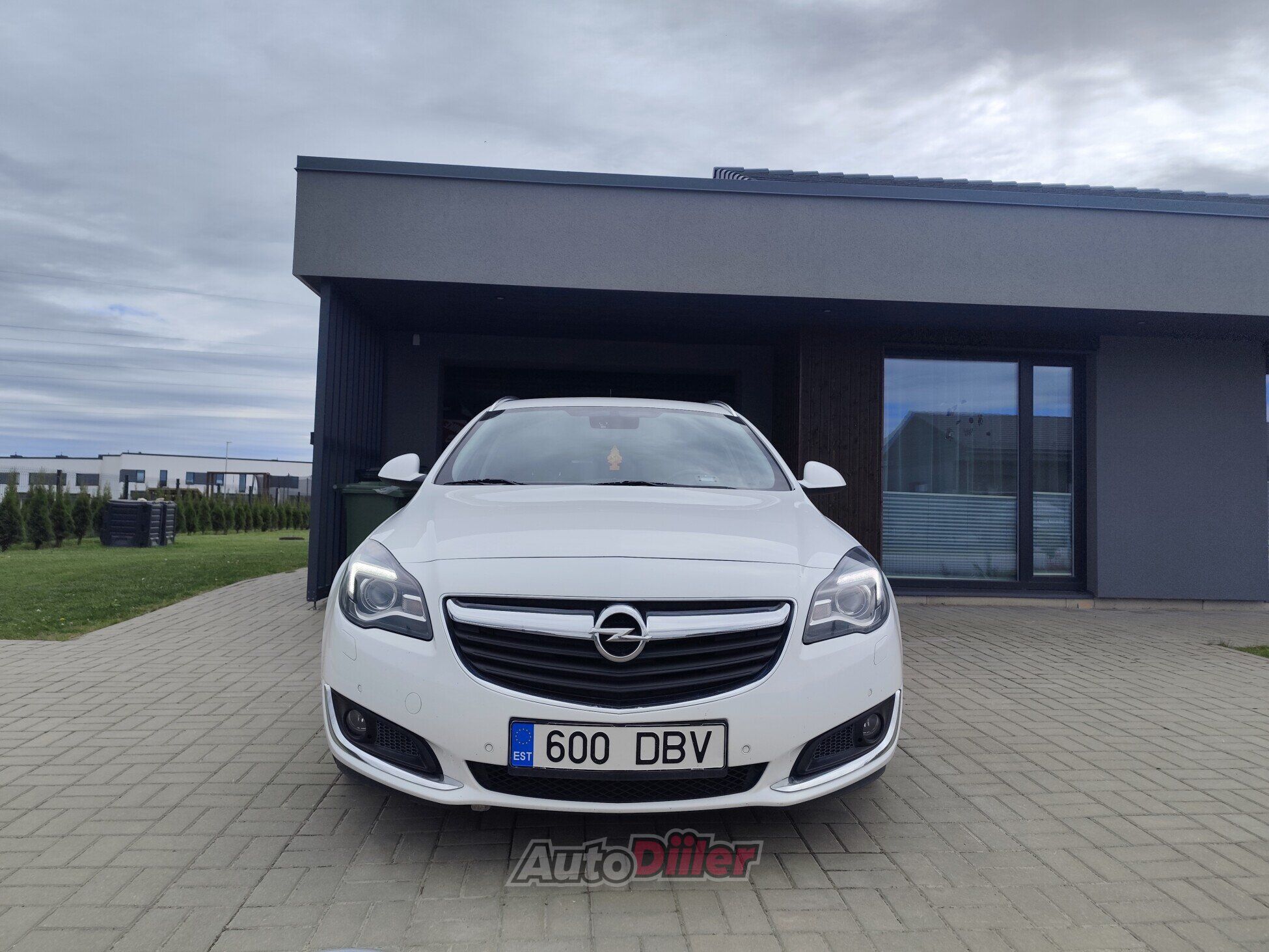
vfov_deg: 58.9
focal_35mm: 23
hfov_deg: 73.9
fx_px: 843
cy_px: 476
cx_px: 634
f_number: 1.65
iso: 50
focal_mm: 6.19
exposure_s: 1/2847
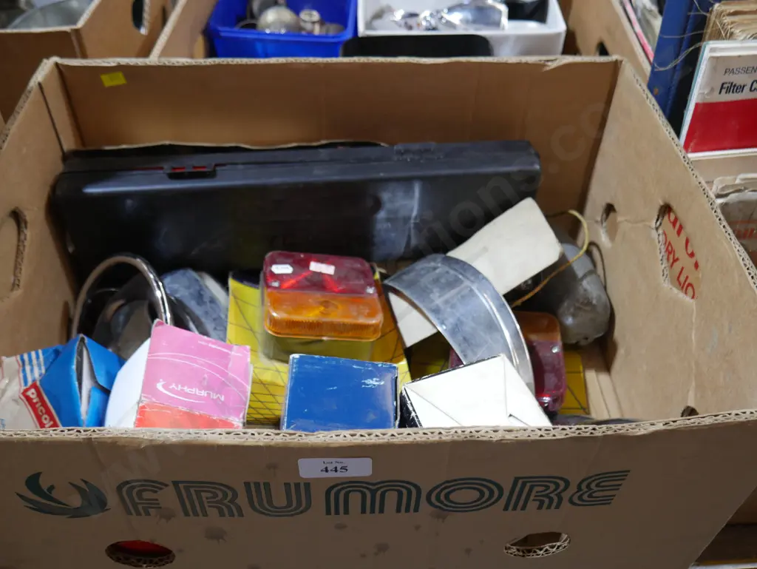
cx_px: 378
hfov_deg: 56.8
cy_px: 284
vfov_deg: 44.2
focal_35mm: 32
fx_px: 700
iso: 400
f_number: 3.6
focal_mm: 16
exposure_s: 1/60
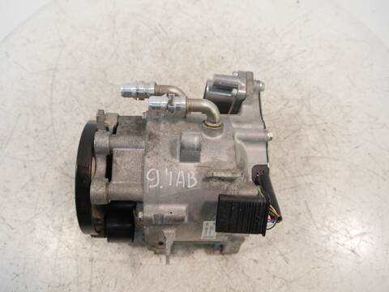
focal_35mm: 28
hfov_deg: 63.4
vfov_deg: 49.7
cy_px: 146
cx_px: 194
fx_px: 315
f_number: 3.5
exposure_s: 1/60
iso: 400
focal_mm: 14
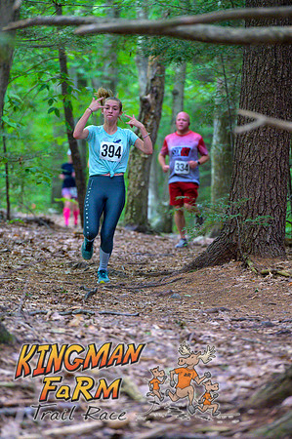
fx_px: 2439
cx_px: 146
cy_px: 220
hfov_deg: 6.9
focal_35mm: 200
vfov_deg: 10.3
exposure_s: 1/250
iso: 8000
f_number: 4
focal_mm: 200
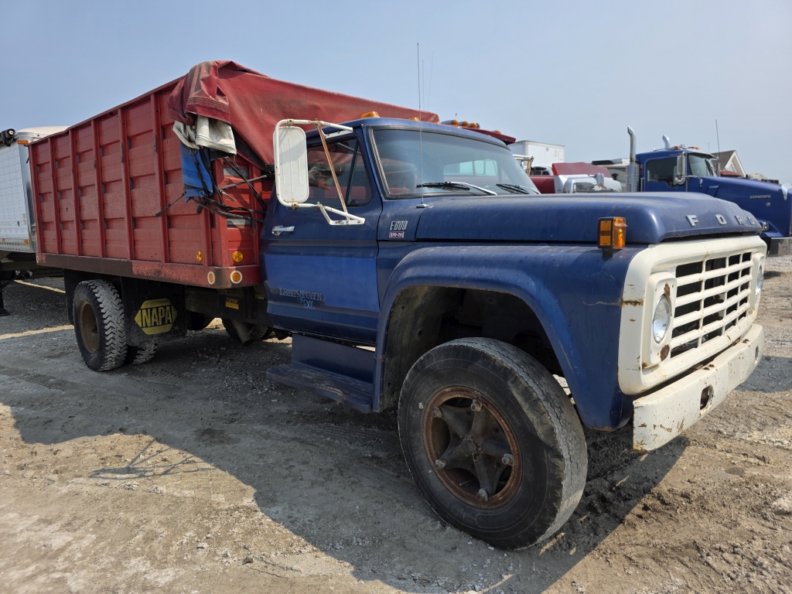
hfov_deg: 73.9
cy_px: 297
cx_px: 396
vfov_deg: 58.9
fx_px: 526
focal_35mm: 23
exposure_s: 1/6150
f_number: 1.7
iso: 80
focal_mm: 6.3
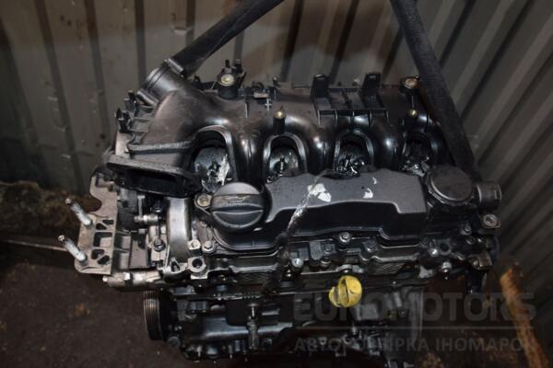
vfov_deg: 47.9
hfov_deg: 67.4
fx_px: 415
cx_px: 276
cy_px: 184
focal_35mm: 27
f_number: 5
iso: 800
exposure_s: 1/60
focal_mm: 18
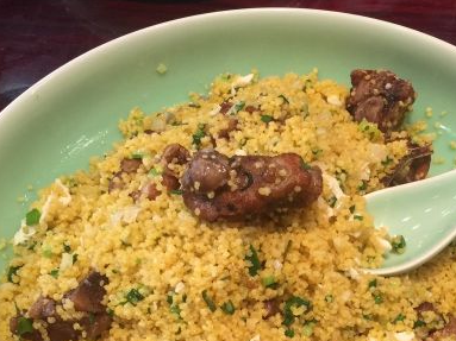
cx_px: 268
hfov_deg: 36.1
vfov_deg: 27.2
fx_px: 698
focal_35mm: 53
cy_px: 242
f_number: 2.2
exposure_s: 1/33
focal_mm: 4.15
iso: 64
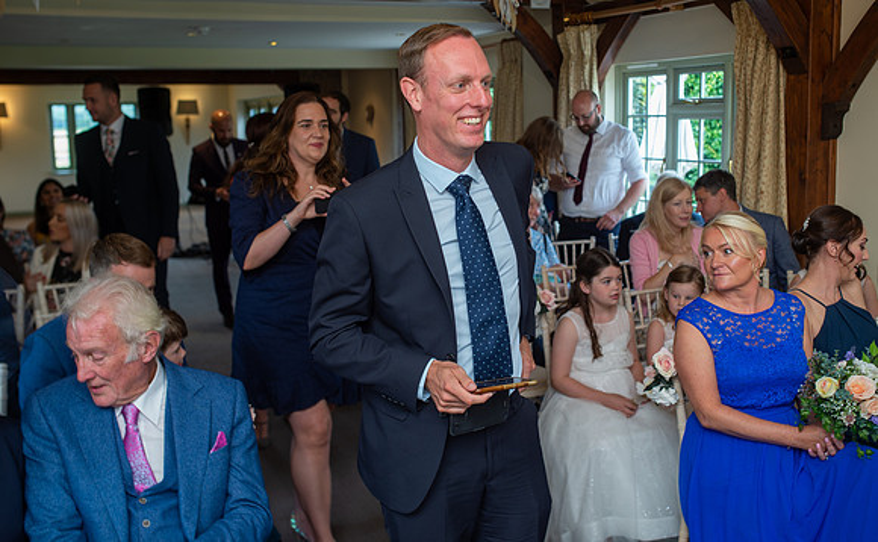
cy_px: 224
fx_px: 929
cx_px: 478
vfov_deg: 32.4
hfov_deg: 50.5
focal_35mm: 39
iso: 320
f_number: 4
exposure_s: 1/80
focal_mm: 35
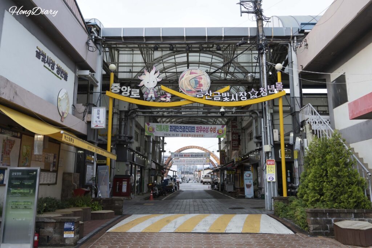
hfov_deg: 65.5
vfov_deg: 46.4
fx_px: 289
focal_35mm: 28
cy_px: 124
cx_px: 186
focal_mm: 28
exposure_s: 1/60
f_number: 4
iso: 400
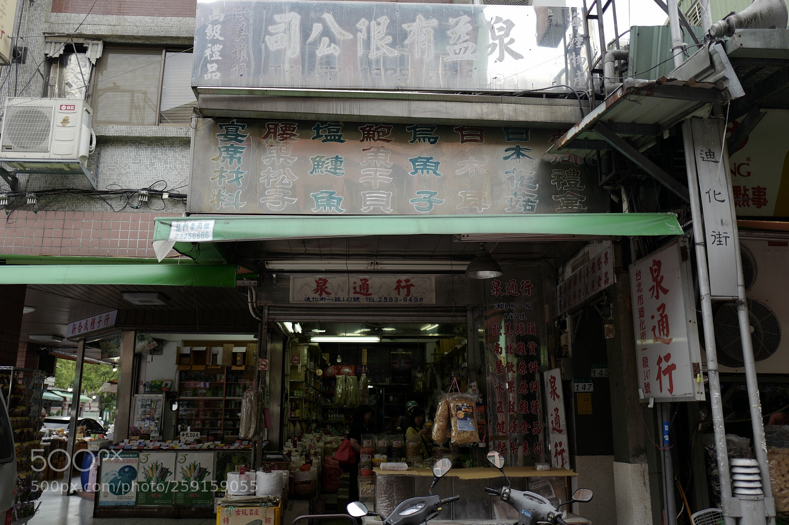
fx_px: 614
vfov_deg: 46.4
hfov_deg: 65.5
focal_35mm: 28
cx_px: 394
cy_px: 262
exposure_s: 1/500
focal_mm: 28
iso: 100
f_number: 1.7
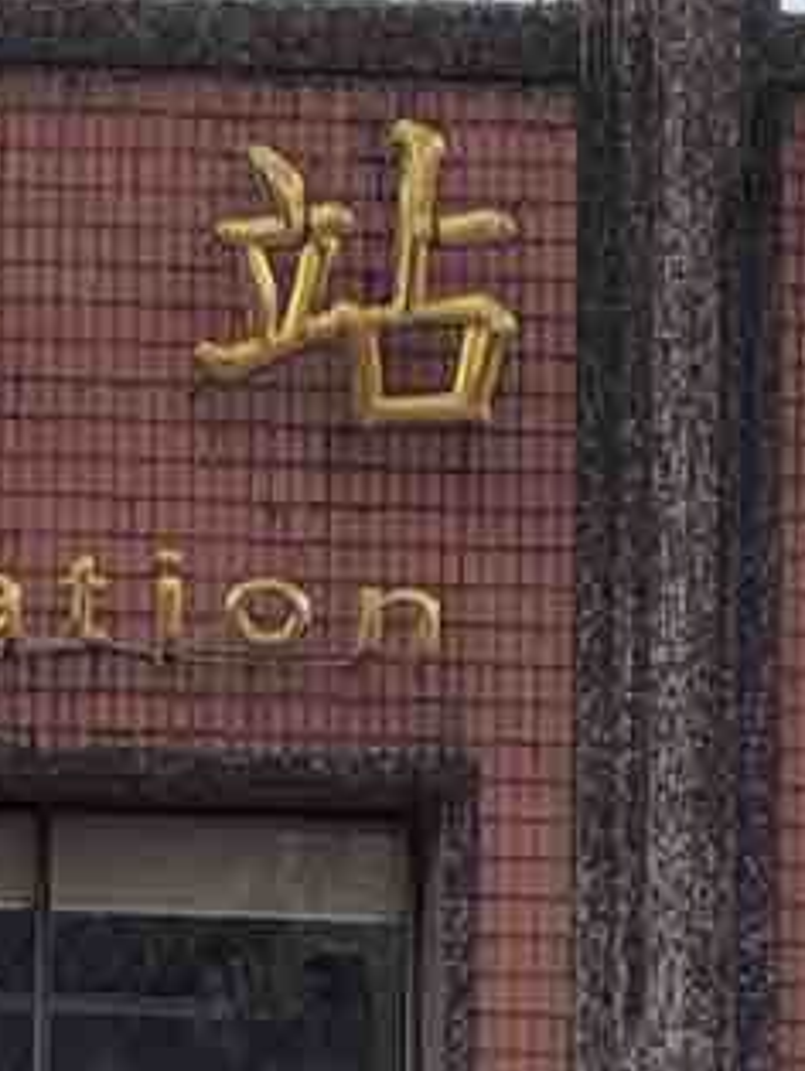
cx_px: -679
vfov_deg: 3.9
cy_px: 1620
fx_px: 15544
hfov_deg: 3.0
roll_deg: -1.6
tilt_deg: +5.8
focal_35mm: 502
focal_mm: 9
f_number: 2.8
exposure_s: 1/99
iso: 32
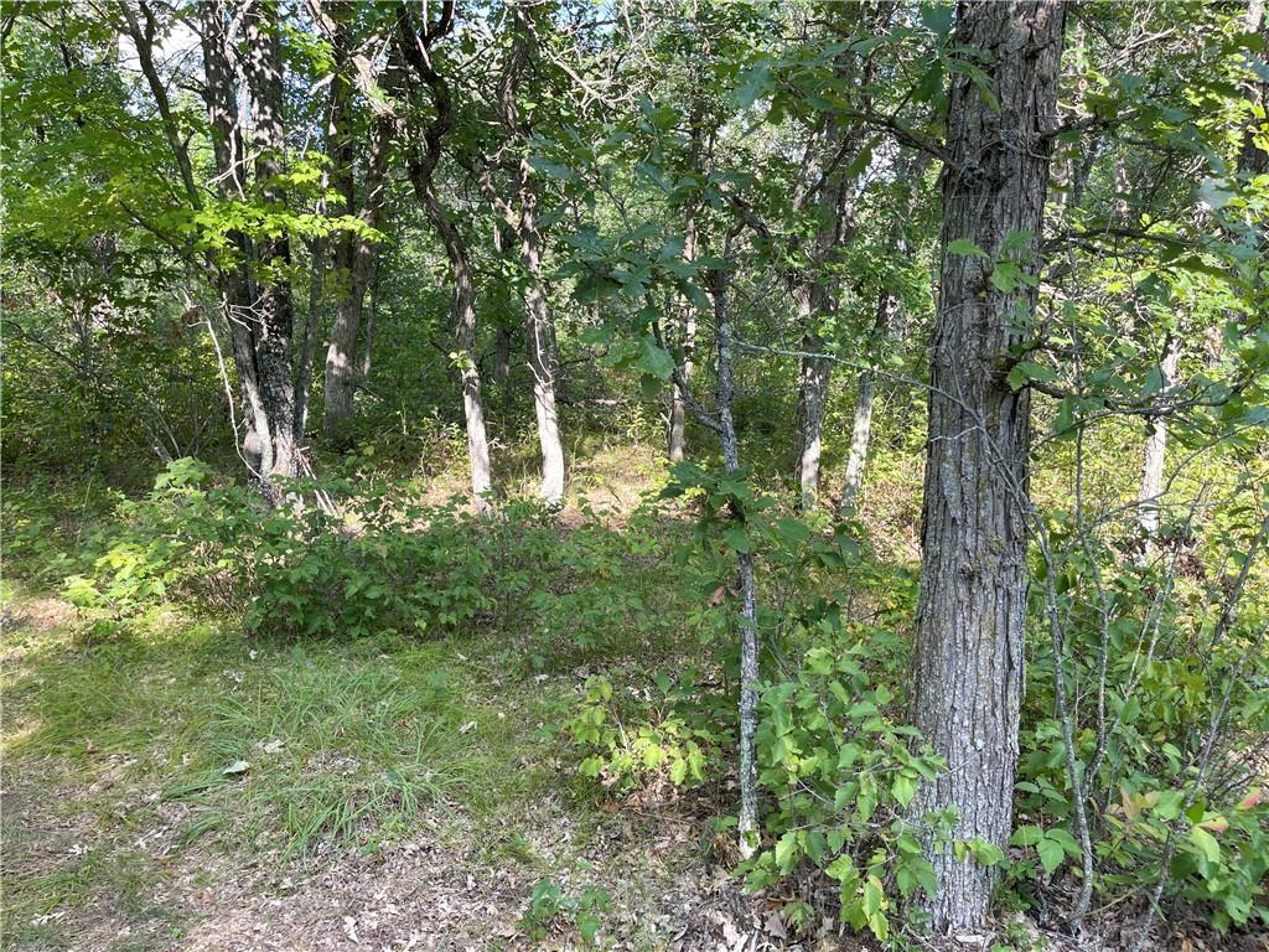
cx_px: 634
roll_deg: -3.0
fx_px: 953
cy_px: 476
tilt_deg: -8.3
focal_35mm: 26
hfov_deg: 67.3
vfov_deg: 53.1
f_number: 1.6
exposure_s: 1/186
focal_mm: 5.1
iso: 32
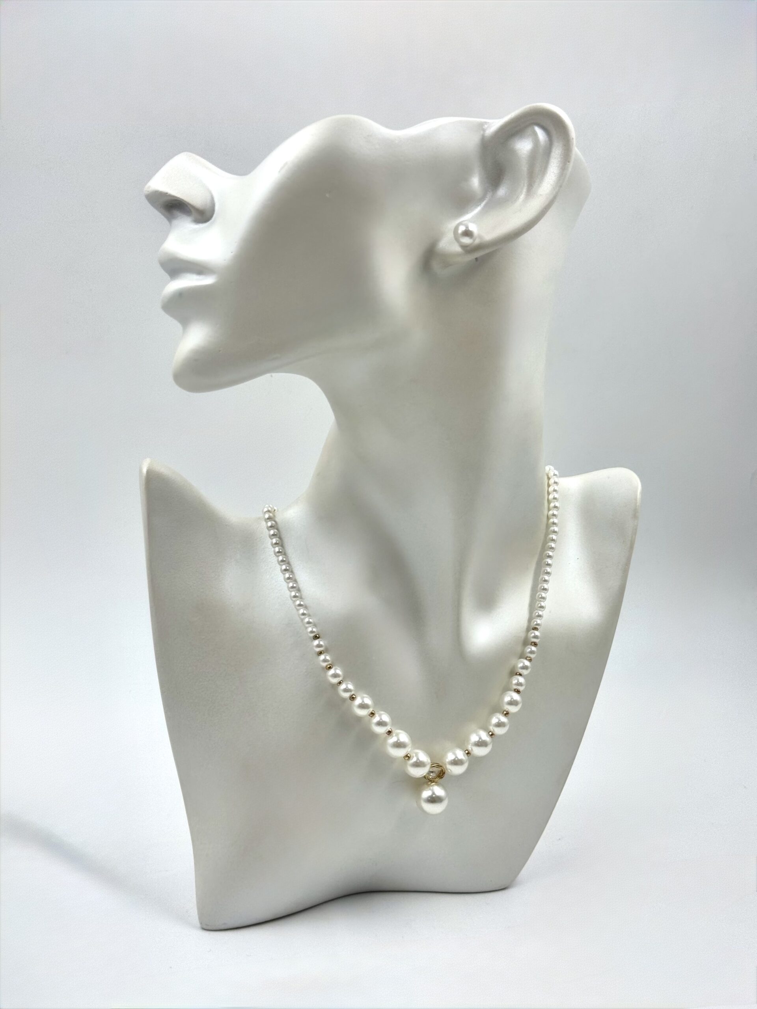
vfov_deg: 39.7
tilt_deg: -15.7
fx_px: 1400
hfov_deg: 30.3
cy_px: 504
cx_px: 378
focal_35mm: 48
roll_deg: -1.5
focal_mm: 6.76
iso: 64
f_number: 1.78
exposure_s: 1/952
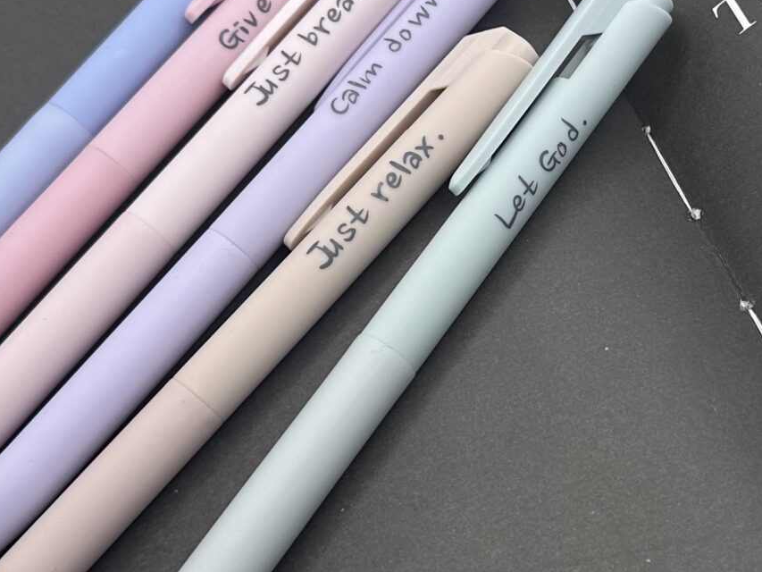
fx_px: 1585
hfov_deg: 26.5
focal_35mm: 72
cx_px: 607
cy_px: 172
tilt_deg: -59.0
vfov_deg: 20.3
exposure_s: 1/270
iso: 80
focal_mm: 6.86
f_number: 1.78
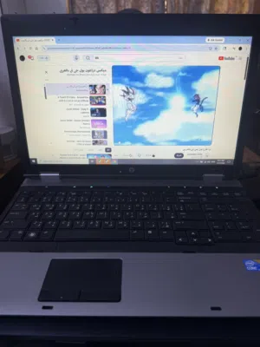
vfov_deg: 71.6
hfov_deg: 56.8
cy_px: 174
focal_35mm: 24
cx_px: 130
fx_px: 240
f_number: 1.78
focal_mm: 6.76
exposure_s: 1/100
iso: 80
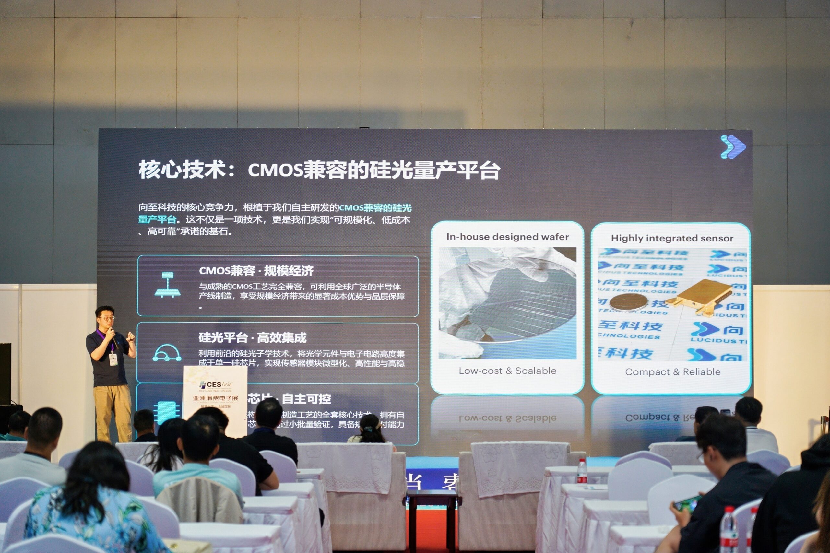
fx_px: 1890
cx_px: 415
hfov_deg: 24.8
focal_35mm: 82
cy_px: 276
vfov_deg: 16.6
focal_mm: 82
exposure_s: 1/125
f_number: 4
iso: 1000
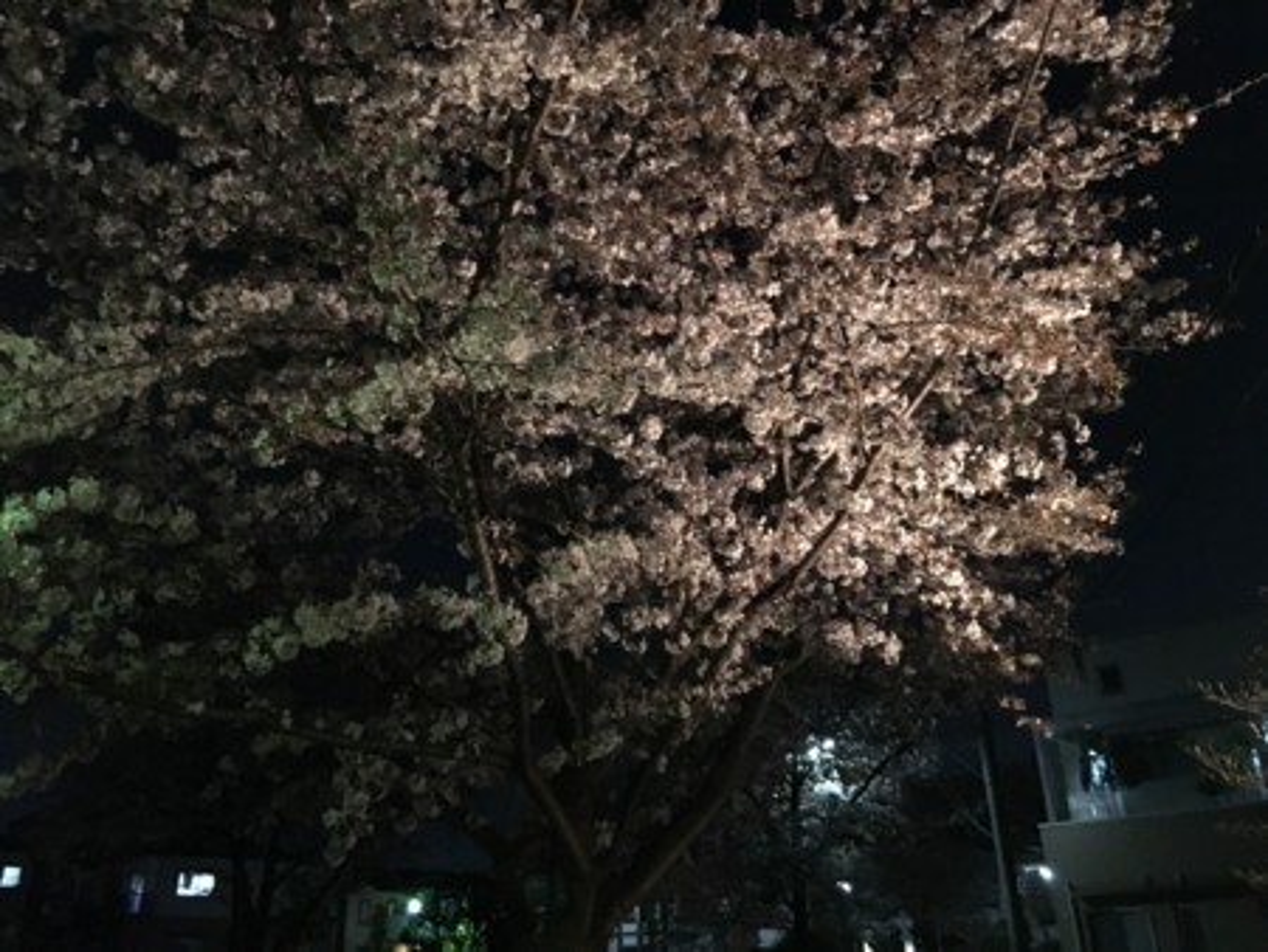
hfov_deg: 61.6
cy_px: 476
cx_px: 634
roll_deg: +2.1
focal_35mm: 29
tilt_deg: +25.6
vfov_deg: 48.3
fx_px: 1063
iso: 640
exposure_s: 1/15
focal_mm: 4.15
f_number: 2.2
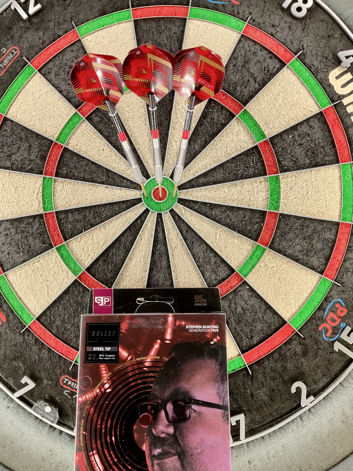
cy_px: 236
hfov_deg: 48.2
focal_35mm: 29
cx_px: 176
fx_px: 394
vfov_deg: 61.7
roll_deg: -0.6
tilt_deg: +3.6
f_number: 1.8
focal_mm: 3
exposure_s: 1/60
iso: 80
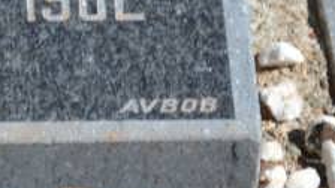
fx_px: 4111
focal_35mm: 463
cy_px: -84
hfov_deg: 4.6
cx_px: -230
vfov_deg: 2.6
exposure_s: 1/125
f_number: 5.6
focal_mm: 55
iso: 125
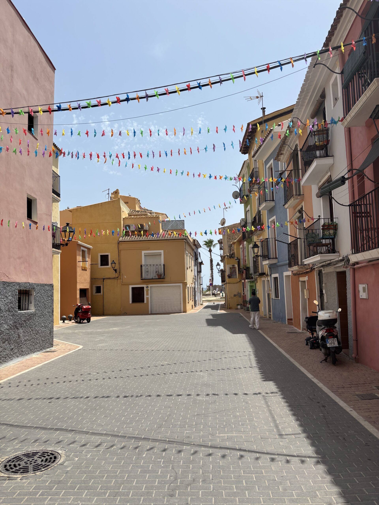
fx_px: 380
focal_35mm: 26
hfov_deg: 53.1
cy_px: 252
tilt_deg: +4.3
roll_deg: +2.1
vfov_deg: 67.3
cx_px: 190
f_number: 1.6
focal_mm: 5.96
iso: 50
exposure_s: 1/4630
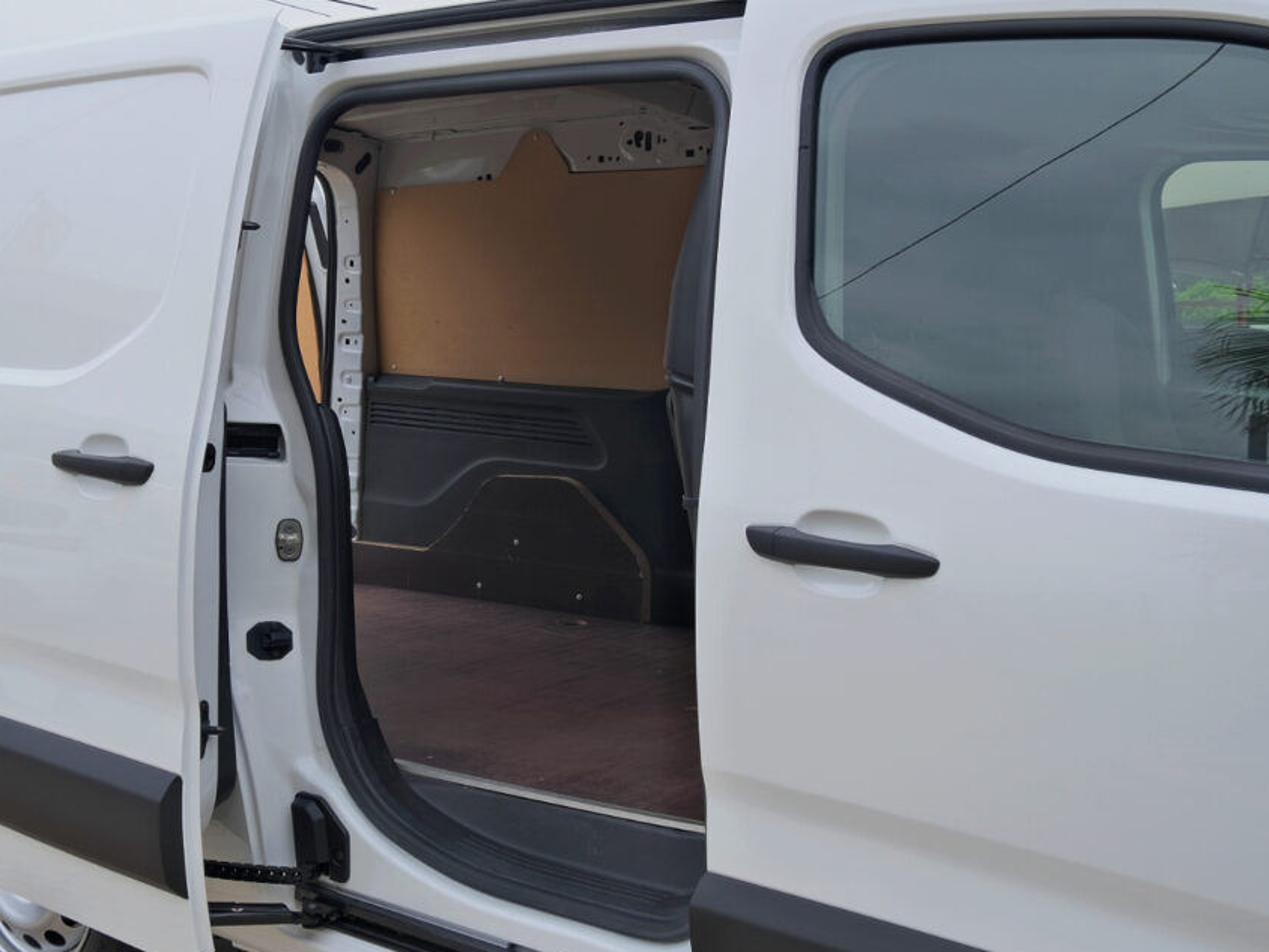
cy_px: 464
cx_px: 653
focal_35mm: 35
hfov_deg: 52.6
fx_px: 1283
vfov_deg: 40.7
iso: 160
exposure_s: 1/180
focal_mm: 19.7
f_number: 8
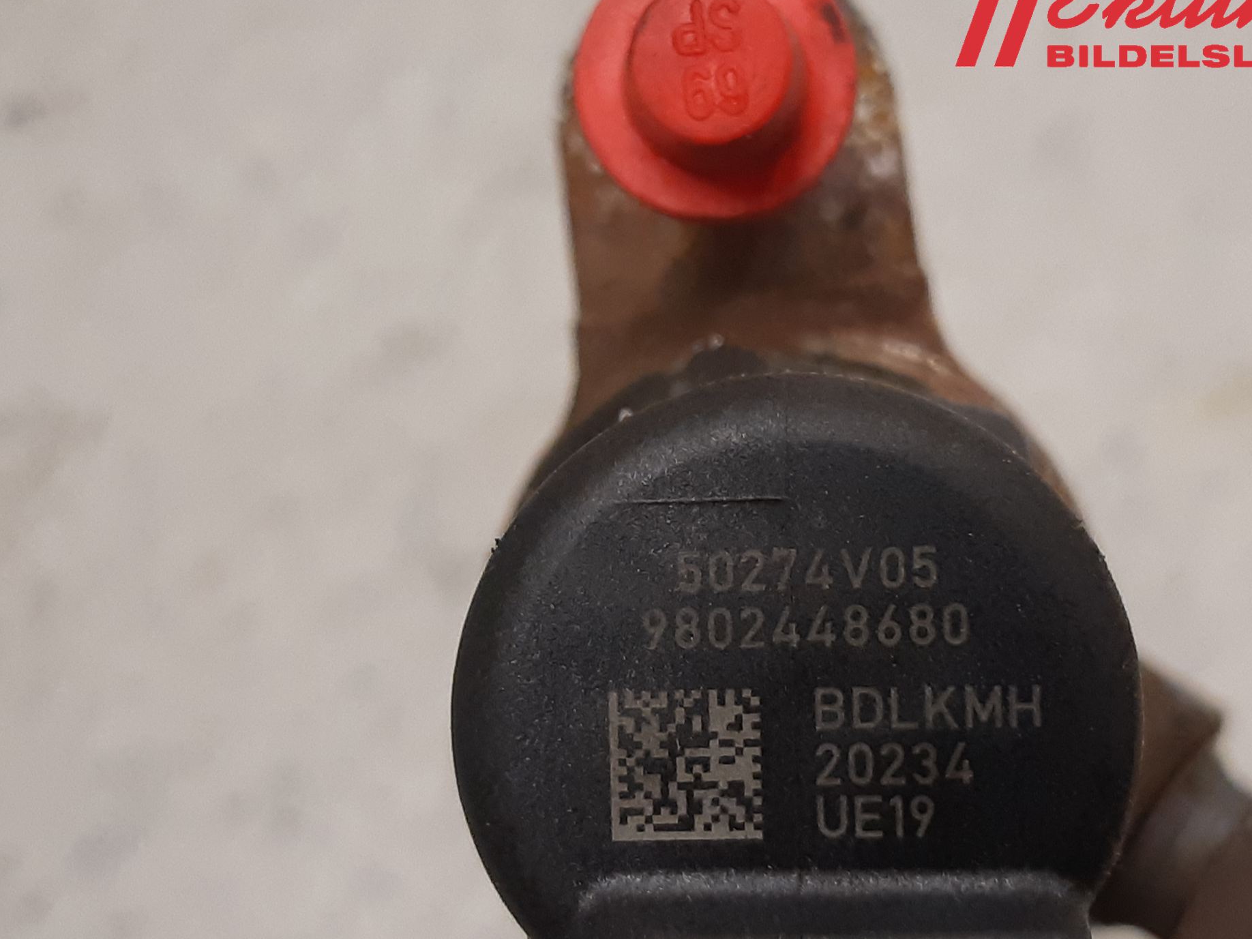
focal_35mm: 29
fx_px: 1049
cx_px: 676
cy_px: 475
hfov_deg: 61.6
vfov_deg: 48.2
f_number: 1.7
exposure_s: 1/50
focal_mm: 3.93
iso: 160
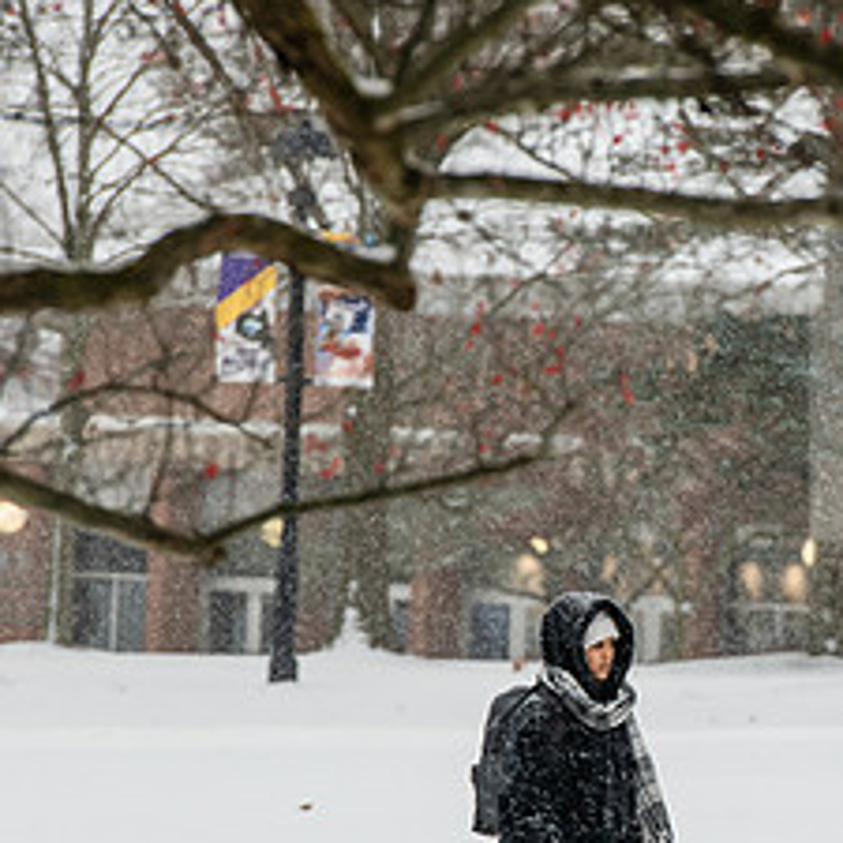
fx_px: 12068
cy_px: 680
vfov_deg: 4.0
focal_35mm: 438
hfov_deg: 4.0
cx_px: 697
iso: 400
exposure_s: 1/200
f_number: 6.3
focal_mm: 200
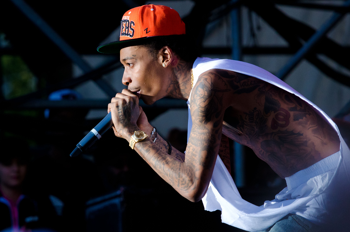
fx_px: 2692
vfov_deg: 4.9
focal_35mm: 278
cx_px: 175
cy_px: 116
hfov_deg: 7.4
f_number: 3.5
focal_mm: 185
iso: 1600
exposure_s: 1/500
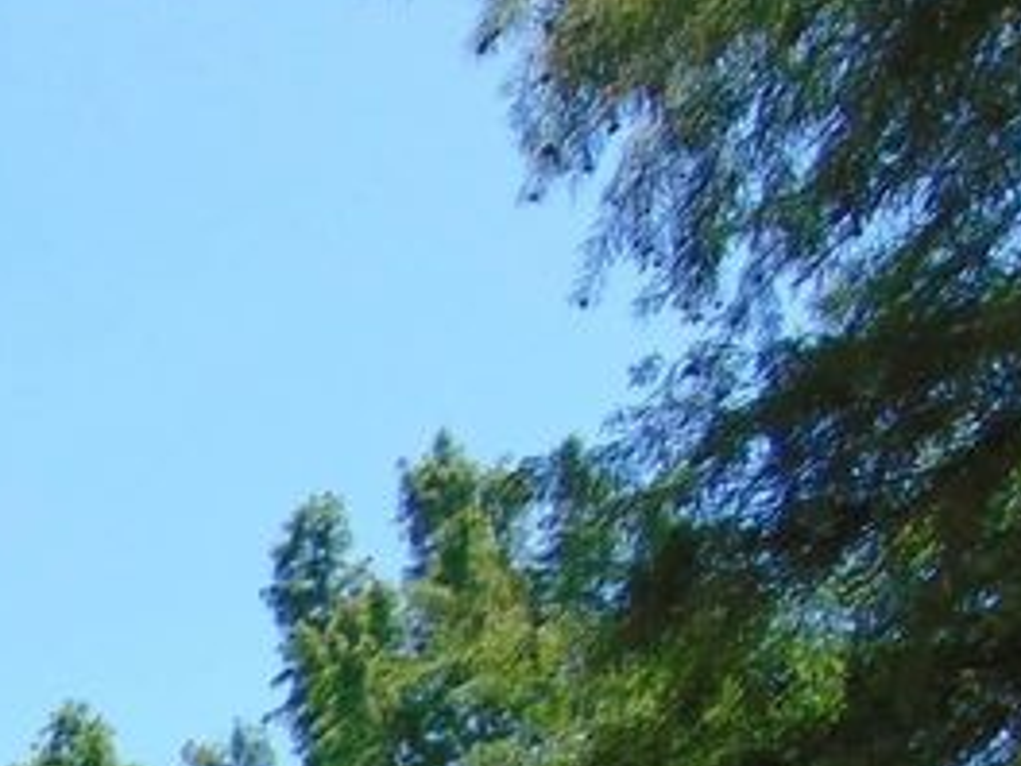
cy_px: 1447
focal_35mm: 97
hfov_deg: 16.6
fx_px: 2861
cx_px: -855
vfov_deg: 13.4
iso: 80
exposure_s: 1/800
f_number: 3
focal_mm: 4.5
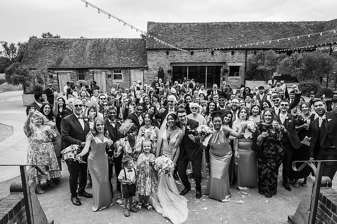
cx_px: 168
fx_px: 239
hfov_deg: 70.5
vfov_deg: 50.4
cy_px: 112
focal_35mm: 26
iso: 180
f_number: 4.5
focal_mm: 25.5
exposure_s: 1/1000
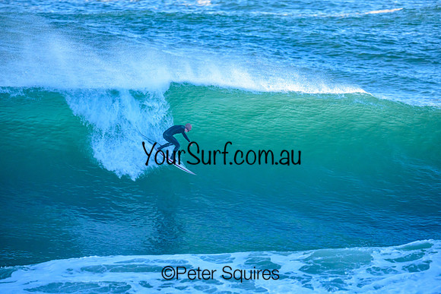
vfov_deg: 1.7
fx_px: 9802
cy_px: 147
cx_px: 220
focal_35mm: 800
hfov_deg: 2.6
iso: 2500
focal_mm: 800
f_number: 8
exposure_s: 1/2000
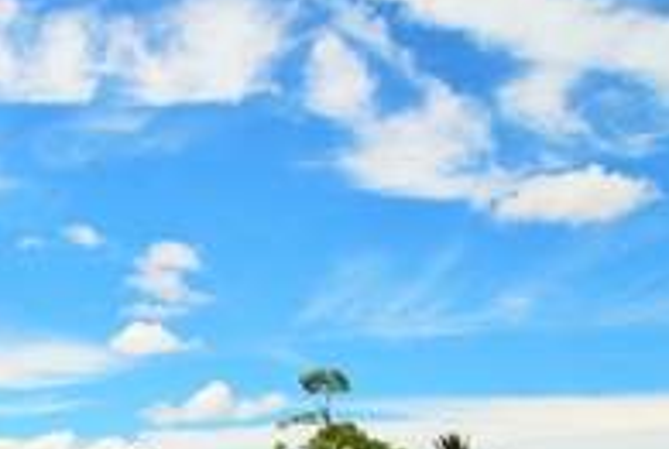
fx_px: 1099
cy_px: 410
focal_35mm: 59
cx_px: -3
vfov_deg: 22.5
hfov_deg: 31.3
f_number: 11
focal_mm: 16
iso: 100
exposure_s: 1/200
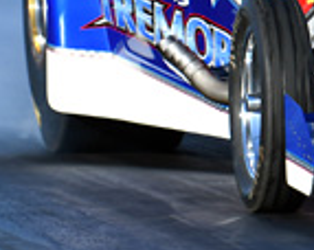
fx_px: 7332
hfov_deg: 2.5
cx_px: 314
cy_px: -99
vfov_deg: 2.0
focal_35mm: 790
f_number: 5.6
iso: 200
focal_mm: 160
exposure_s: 1/1250
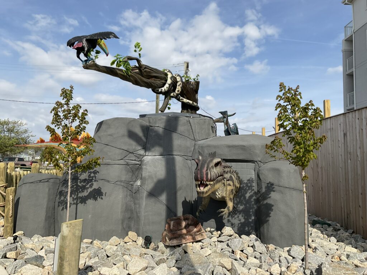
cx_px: 184
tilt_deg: +3.9
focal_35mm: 29
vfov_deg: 48.2
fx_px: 307
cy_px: 138
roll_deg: -1.2
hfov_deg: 61.7
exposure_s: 1/2320
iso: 16
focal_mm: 3
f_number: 1.8
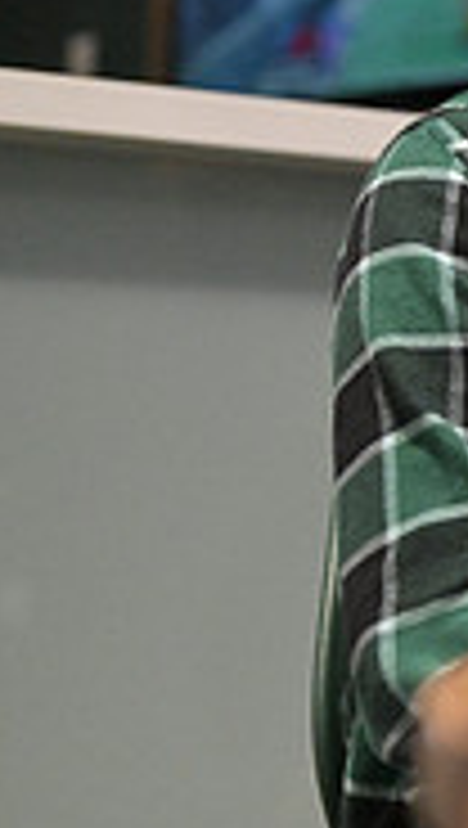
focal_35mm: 132
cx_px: 1220
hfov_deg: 8.3
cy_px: 65
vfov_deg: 16.0
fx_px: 2901
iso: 6400
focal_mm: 40
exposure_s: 1/1000
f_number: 2
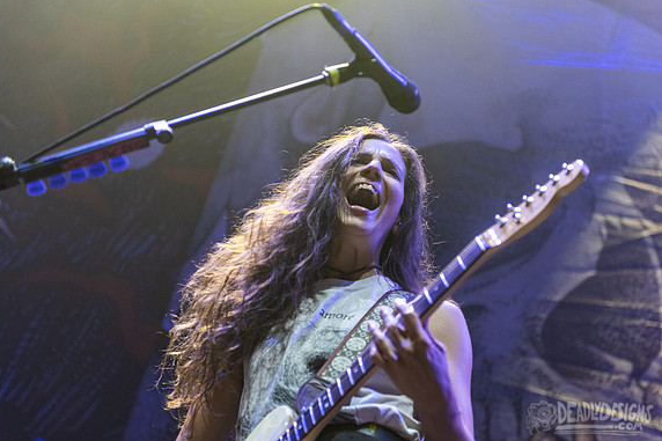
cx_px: 361
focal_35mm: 78
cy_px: 218
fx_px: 1434
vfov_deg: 17.5
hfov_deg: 26.0
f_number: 3.2
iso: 3200
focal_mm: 70
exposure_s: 1/500
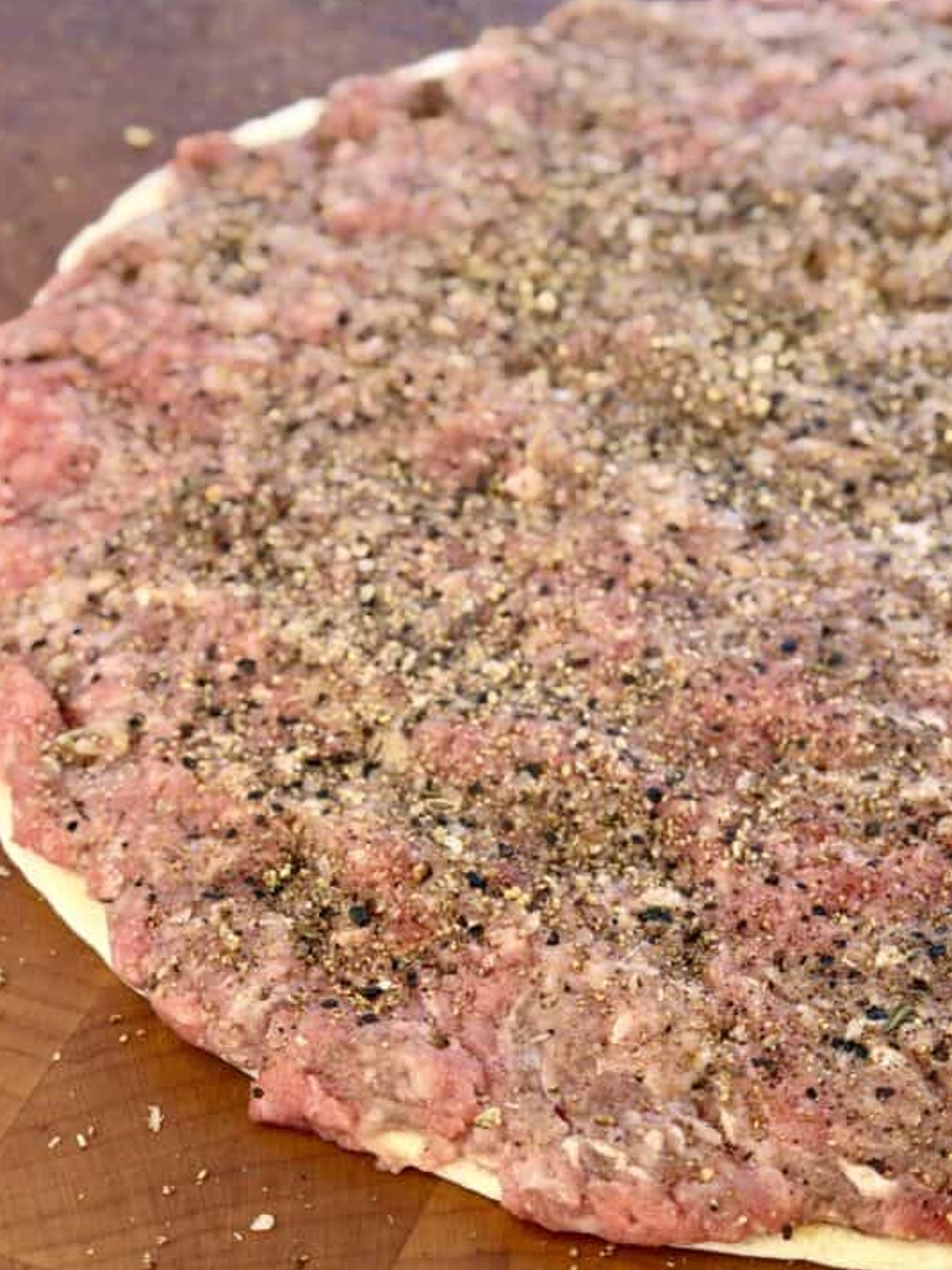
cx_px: 604
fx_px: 2530
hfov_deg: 21.3
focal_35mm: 69
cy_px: 615
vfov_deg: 28.2
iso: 64
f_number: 1.78
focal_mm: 6.76
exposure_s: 1/541
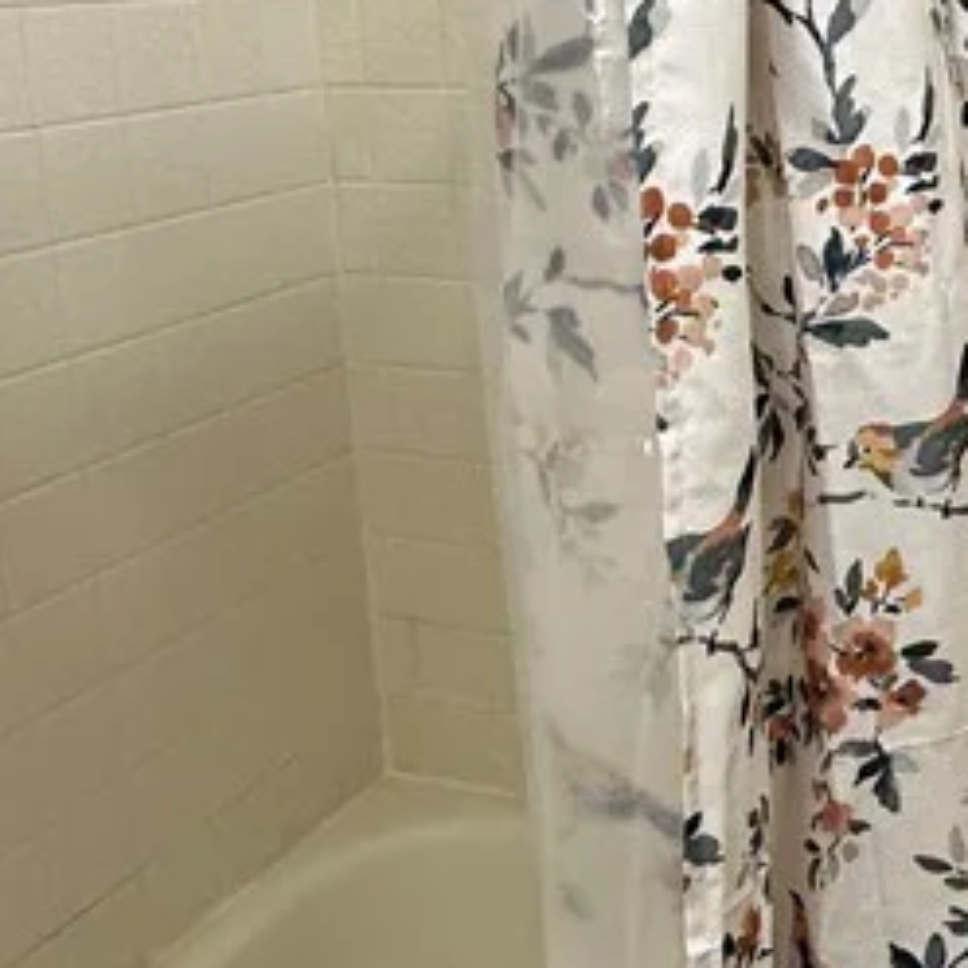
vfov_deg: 33.1
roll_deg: +1.1
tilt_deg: -12.3
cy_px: 332
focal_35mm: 51
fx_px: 1614
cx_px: 796
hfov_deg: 32.3
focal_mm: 2.22
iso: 200
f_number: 2.2
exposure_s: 1/60
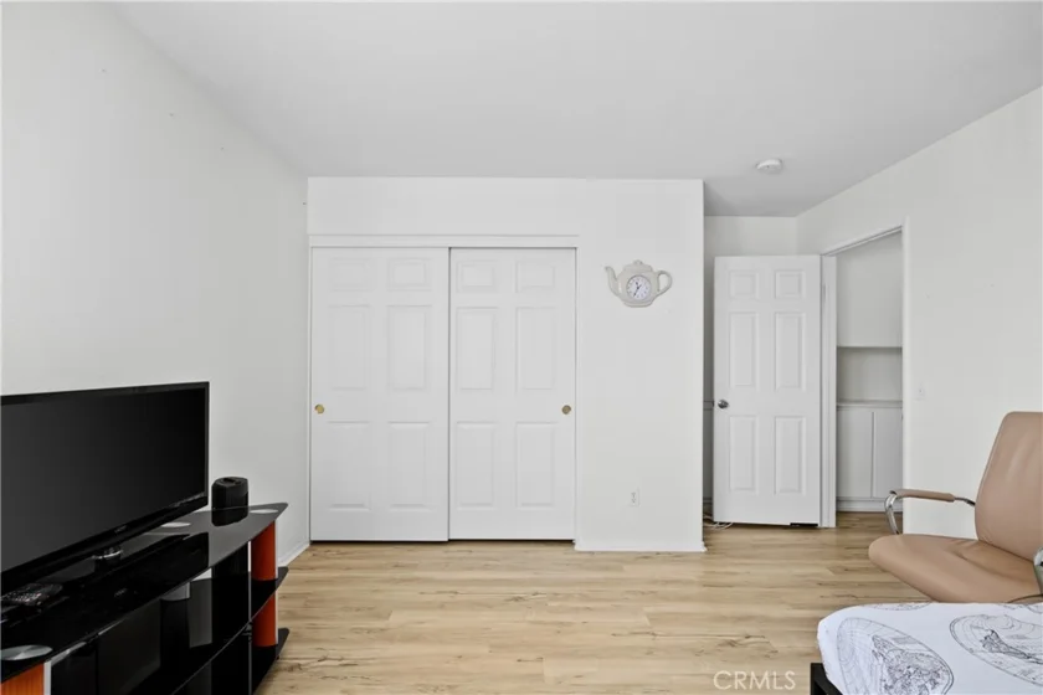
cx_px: 522
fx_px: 464
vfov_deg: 73.7
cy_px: 348
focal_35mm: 16
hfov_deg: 96.7
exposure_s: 1/15
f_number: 4
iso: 200
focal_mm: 16
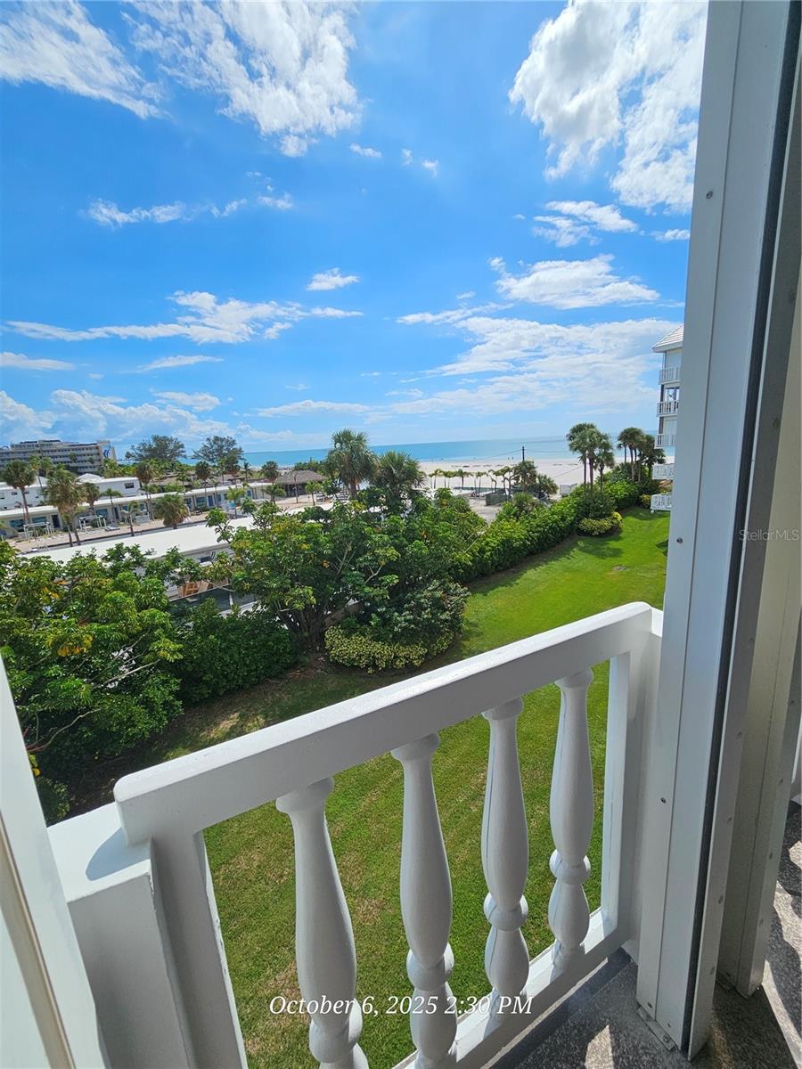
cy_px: 534
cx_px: 401
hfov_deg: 89.9
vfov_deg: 106.2
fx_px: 402
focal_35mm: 13
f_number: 2.2
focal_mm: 2.2
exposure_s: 1/4743
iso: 50
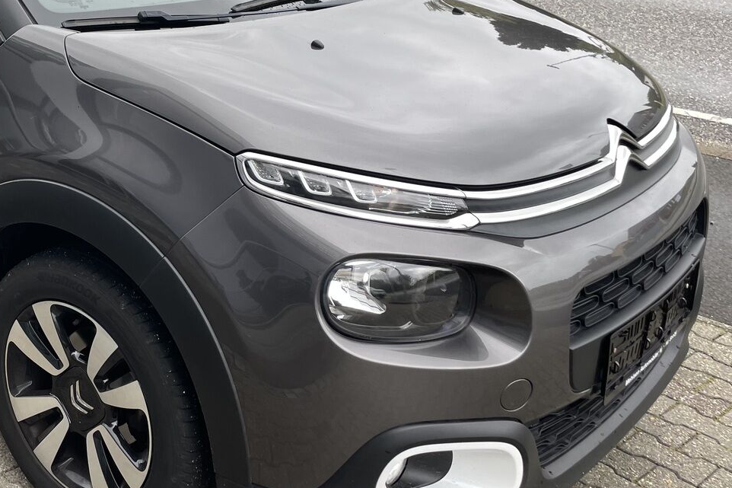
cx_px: 103
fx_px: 976
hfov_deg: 38.8
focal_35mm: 48
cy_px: 167
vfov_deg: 27.9
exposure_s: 1/231
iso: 32
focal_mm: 4.2
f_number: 1.6
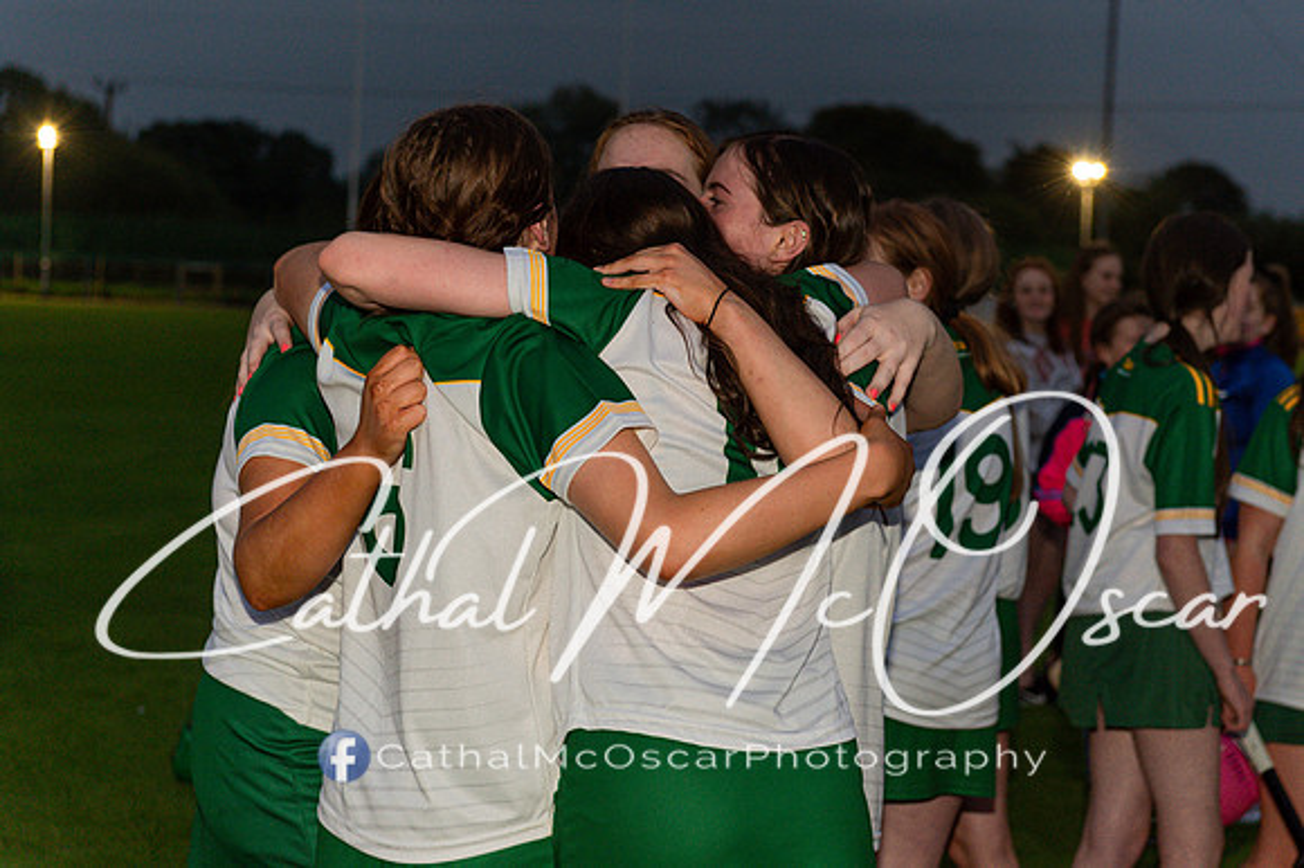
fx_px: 2926
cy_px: 367
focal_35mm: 81
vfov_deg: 16.9
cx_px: 728
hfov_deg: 25.1
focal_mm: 70
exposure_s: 1/125
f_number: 2.8
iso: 1600
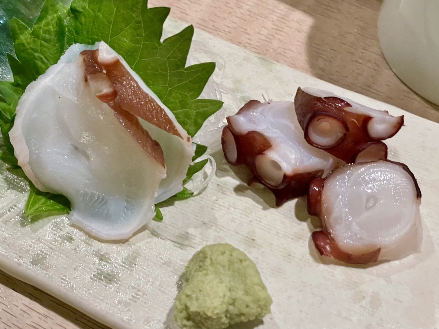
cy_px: 164
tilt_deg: -53.3
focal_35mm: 52
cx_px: 220
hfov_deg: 36.8
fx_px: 659
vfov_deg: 28.0
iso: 500
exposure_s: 1/50
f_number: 2
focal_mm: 6
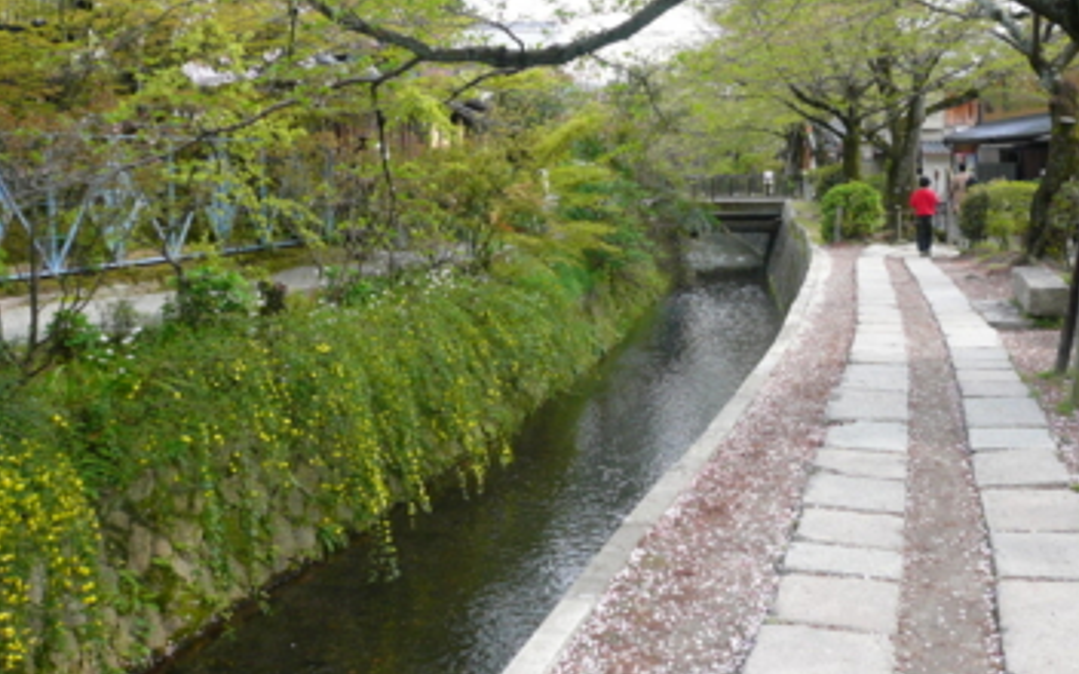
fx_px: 1117
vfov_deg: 33.5
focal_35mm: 38
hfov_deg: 51.4
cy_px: 291
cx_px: 613
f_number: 2.8
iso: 100
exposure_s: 1/250
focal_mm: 4.6
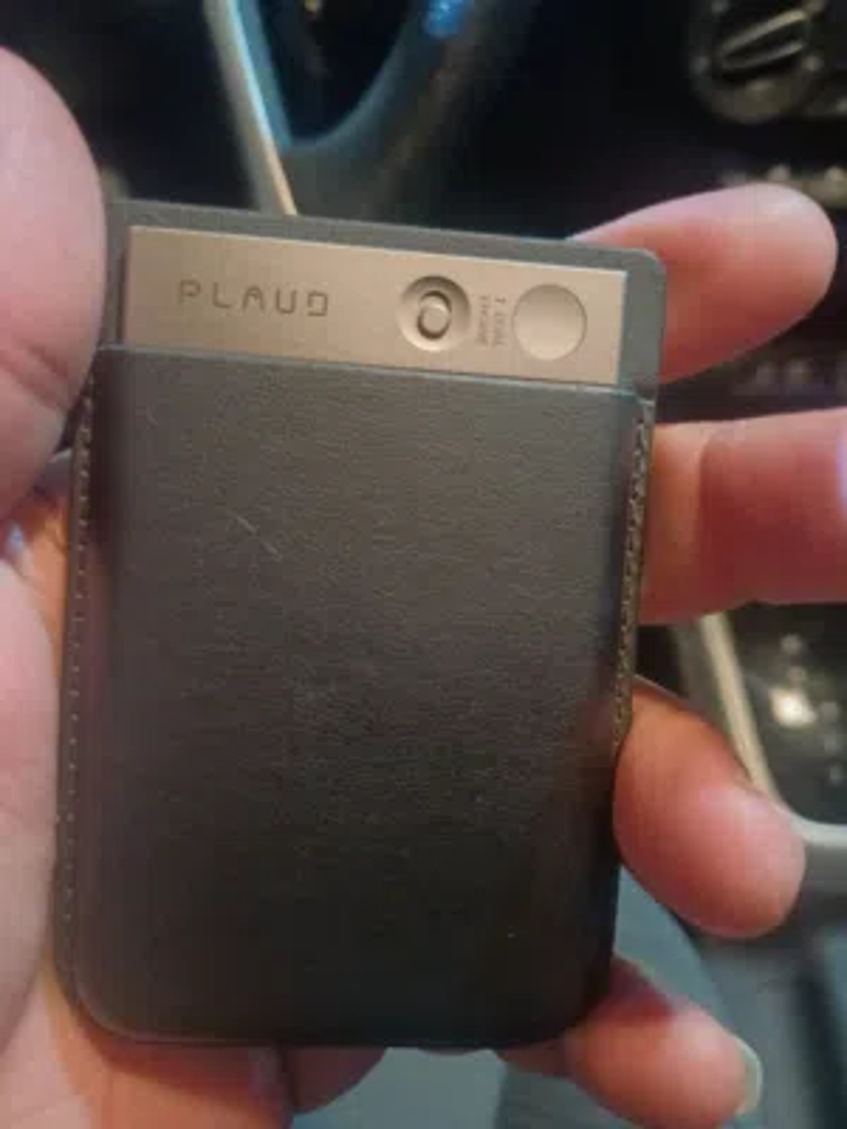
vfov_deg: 69.4
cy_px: 564
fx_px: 816
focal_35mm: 25
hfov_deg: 54.9
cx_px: 424
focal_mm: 4.65
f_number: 1.8
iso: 1600
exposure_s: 1/11.1
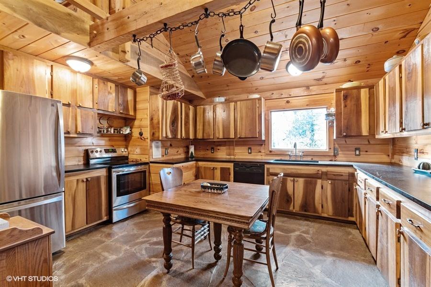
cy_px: 144
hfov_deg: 100.4
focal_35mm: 15
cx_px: 216
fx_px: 180
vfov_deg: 77.3
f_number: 9
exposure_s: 1/1.67
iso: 200
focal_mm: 10
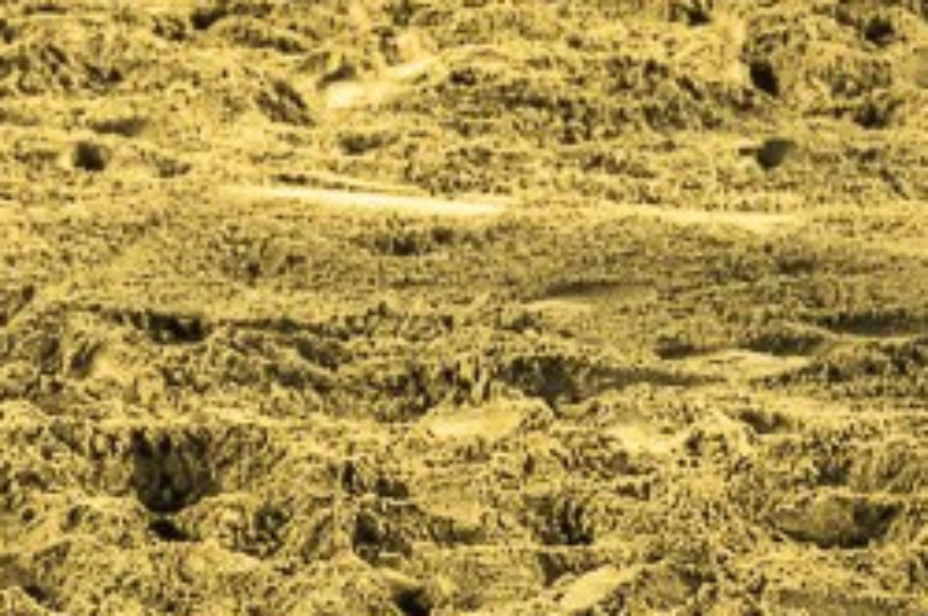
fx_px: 14648
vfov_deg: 2.4
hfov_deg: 3.6
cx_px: 74
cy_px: 176
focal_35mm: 569
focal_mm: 74
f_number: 3.2
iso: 800
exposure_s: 1/640
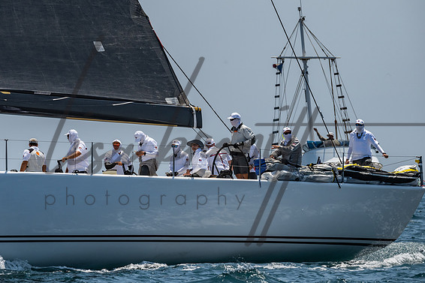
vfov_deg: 3.0
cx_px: 172
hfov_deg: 4.5
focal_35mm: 461
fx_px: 5440
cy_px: 107
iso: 320
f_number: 8
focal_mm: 340
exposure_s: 1/1250
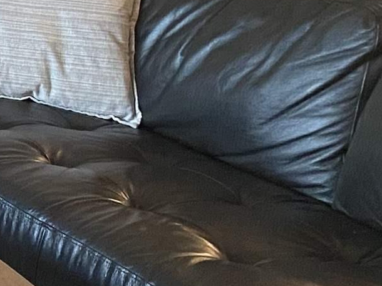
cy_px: -29
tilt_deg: -11.7
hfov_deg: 12.1
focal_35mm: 131
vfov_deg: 11.2
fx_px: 1445
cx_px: -529
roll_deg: -1.3
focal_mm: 4.25
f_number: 1.8
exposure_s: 1/40
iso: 400
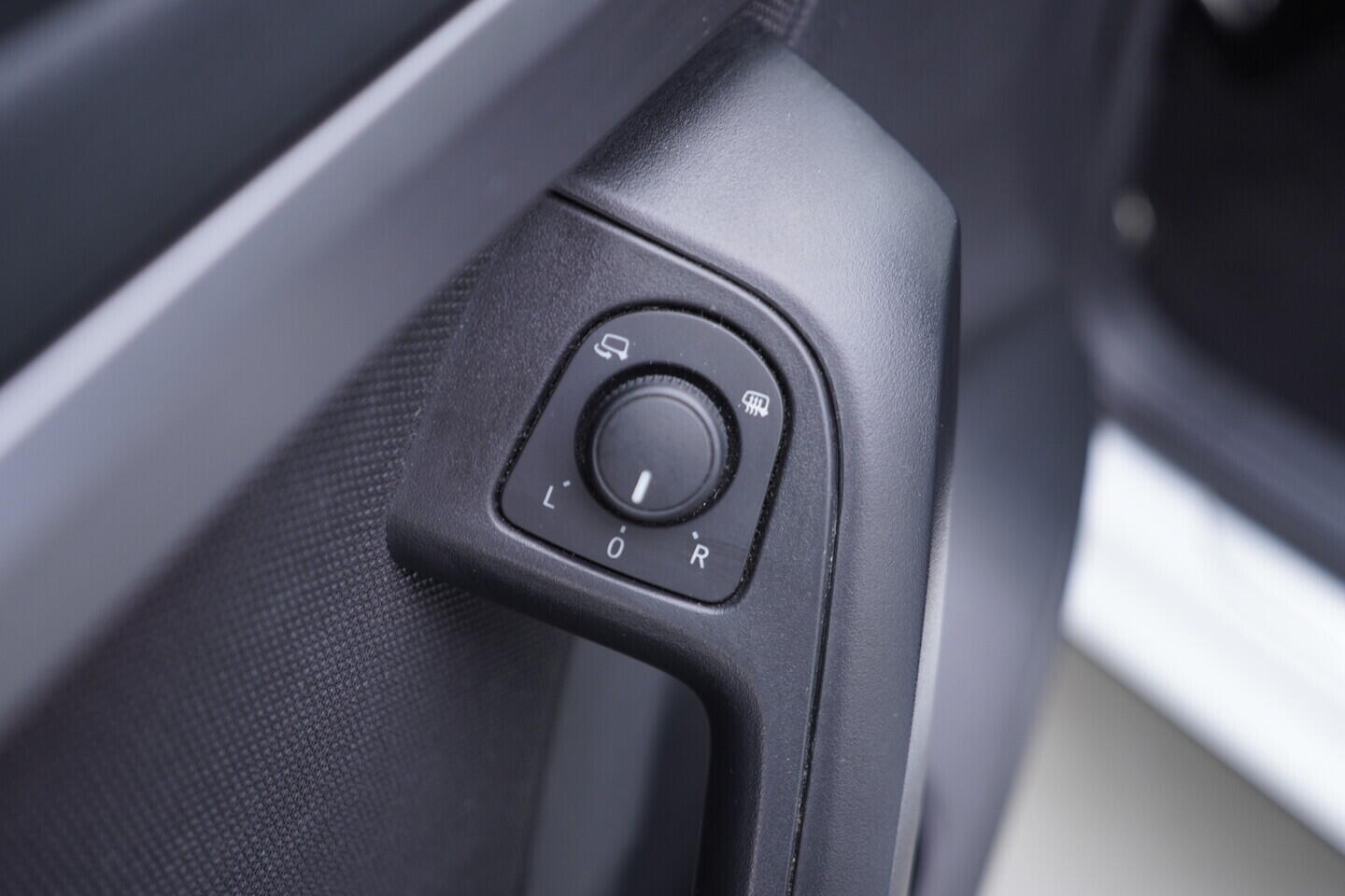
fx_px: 1345
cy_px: 448
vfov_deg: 36.9
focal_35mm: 36
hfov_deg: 53.1
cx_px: 672
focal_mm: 24
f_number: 2.8
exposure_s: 1/40
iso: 250
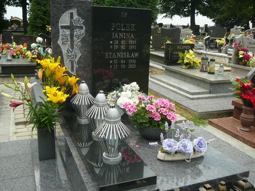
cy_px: 96
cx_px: 128
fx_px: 258
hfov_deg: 52.6
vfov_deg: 40.7
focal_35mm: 35
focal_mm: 5.2
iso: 80
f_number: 2.8
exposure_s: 1/640
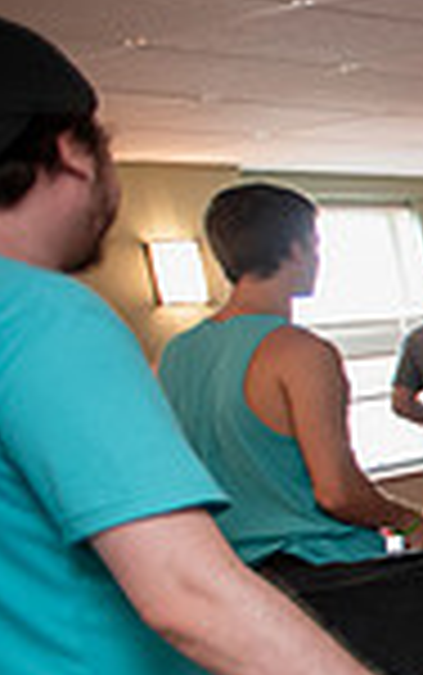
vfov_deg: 27.2
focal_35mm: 75
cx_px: 1296
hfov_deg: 10.9
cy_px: 484
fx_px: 1381
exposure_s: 1/125
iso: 1000
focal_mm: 19
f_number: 2.8
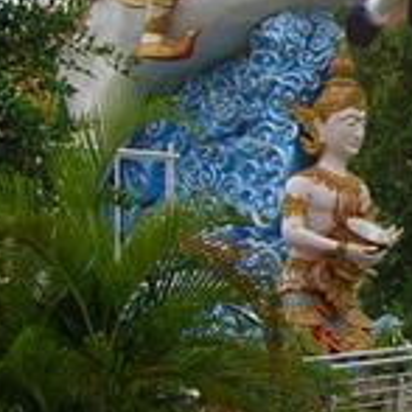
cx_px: 852
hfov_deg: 9.6
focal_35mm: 168
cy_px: 69
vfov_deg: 10.4
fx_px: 2262
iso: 50
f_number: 2.8
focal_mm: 5.8
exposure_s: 1/492
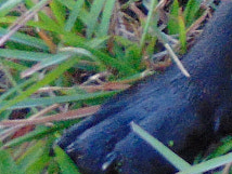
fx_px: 2107
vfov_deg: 4.7
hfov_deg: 5.8
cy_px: -200
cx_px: 746
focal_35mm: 314
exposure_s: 1/250
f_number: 3.3
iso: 250
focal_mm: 7.6
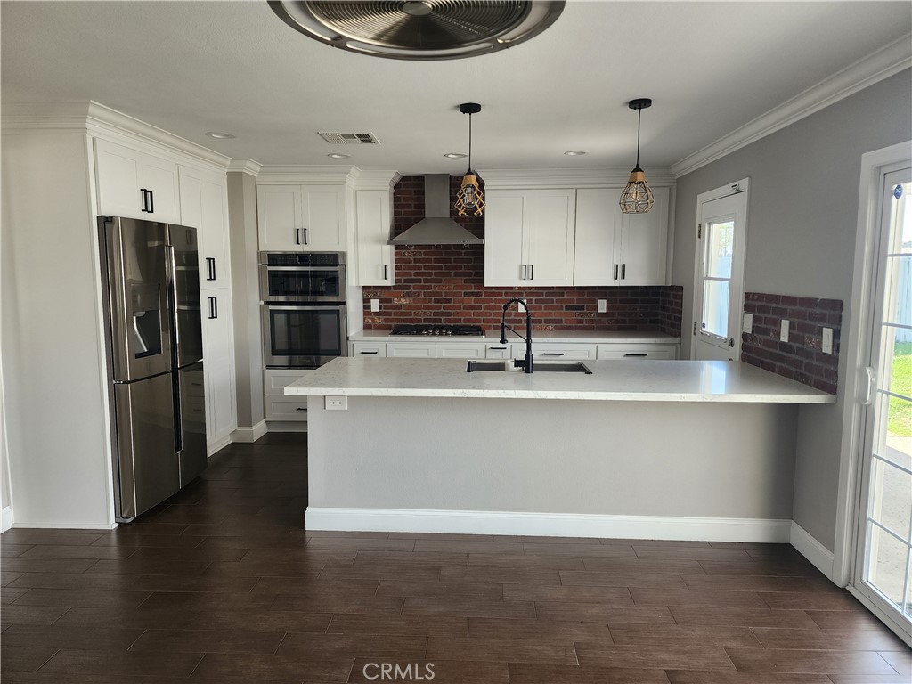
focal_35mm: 23
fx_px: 606
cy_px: 342
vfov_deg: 58.9
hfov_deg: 73.9
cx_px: 456
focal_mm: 6.4
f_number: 1.8
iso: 125
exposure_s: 1/180
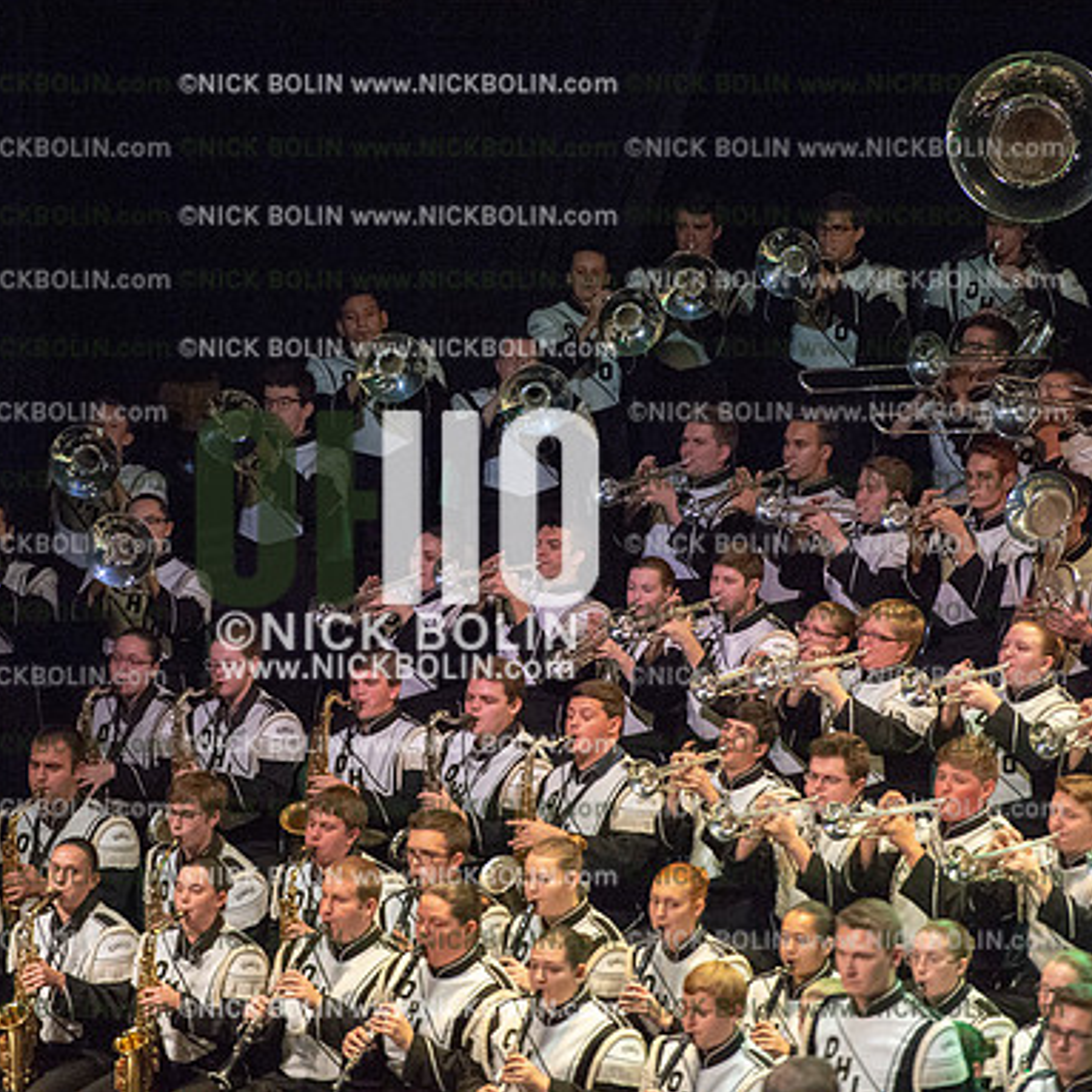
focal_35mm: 257
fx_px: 9172
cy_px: 545
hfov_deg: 6.8
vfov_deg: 6.8
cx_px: 396
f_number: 2.8
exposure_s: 1/1600
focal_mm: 200
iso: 8000
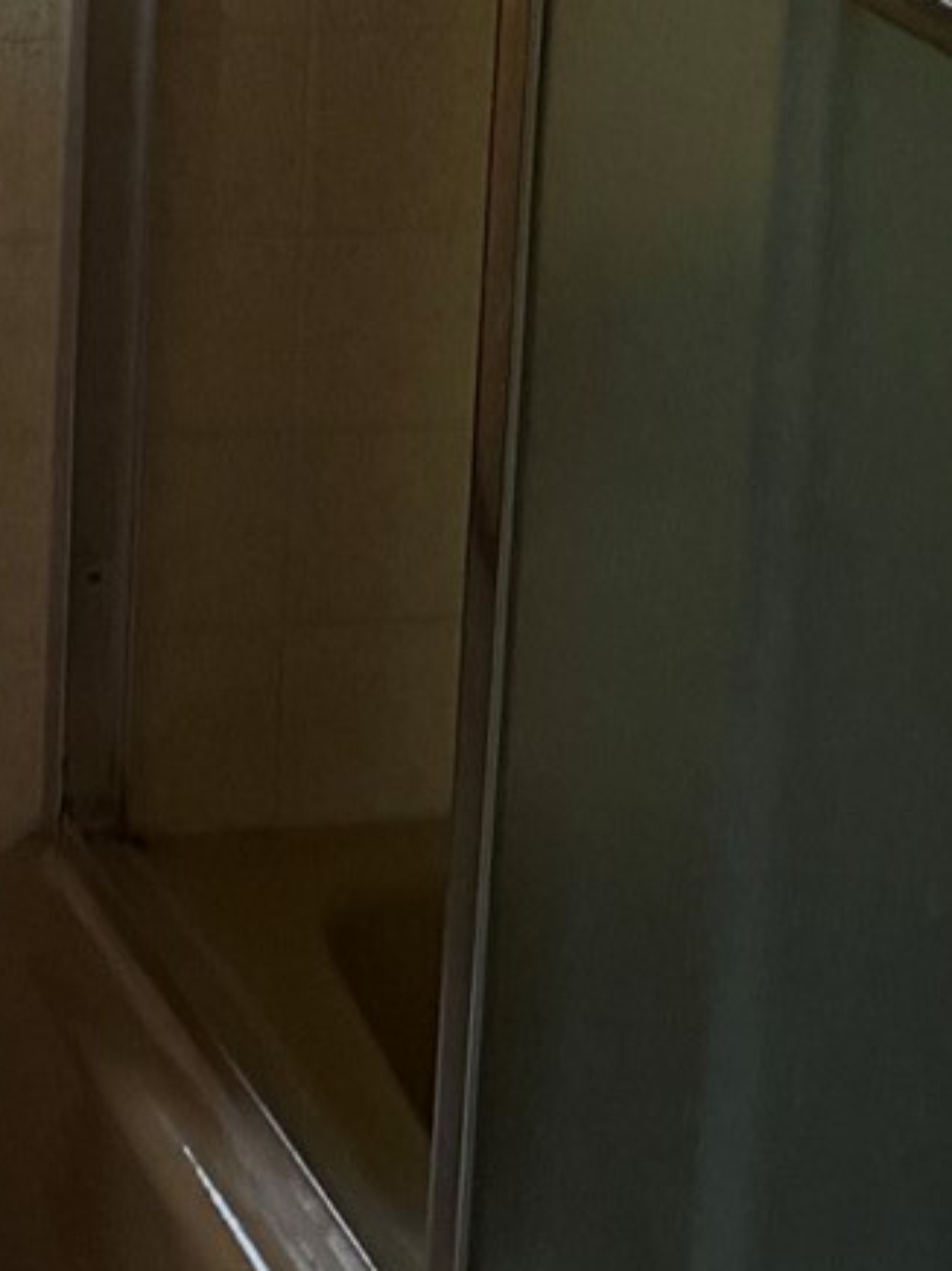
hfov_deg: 12.0
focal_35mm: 113
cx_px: -788
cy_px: -427
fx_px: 4146
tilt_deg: -11.6
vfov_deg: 16.4
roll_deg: -0.7
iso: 1000
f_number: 1.78
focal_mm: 6.76
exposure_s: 1/31
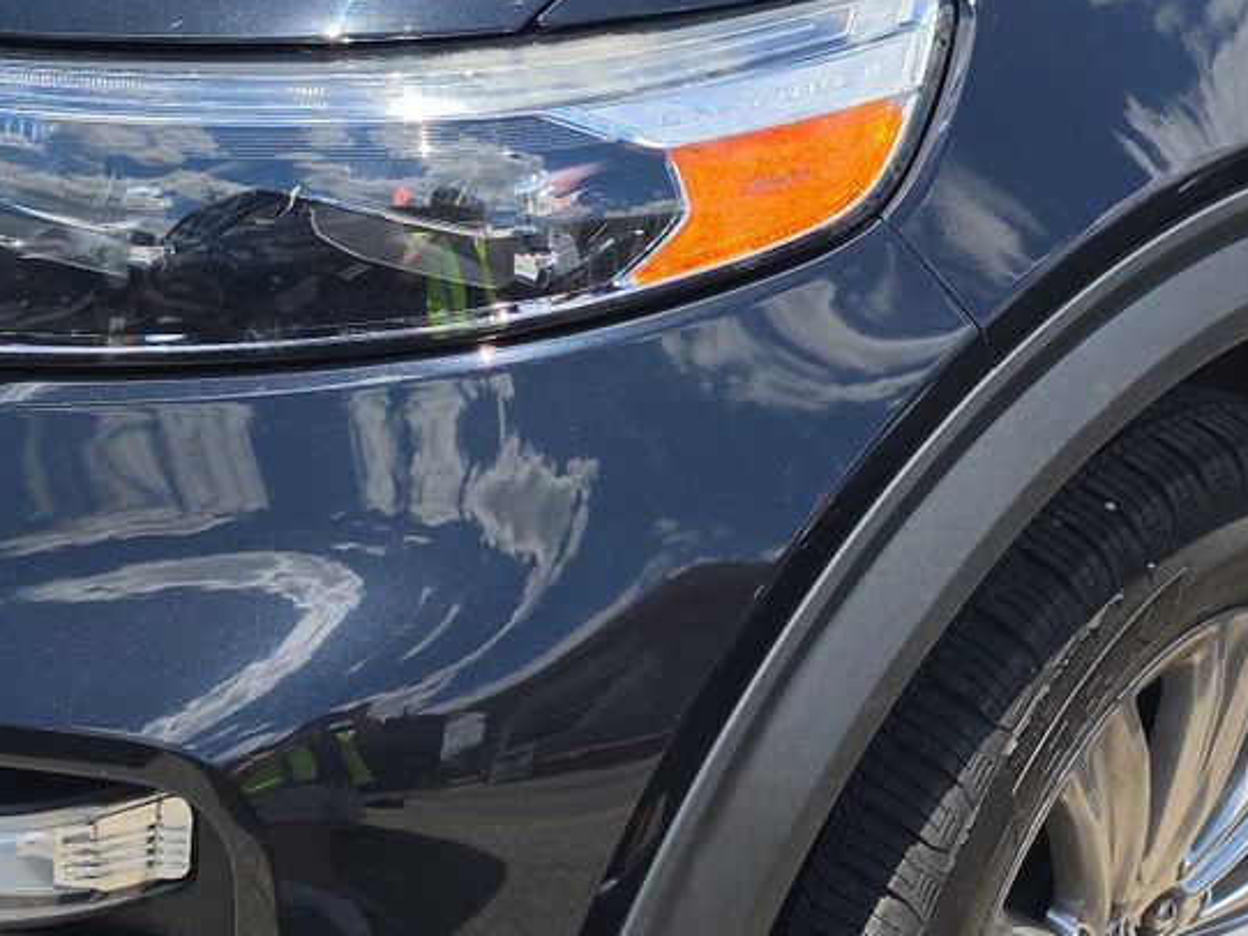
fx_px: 2452
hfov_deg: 28.5
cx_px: 717
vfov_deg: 21.4
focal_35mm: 68
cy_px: 198
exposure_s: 1/6806
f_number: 1.4
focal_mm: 6.5
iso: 63
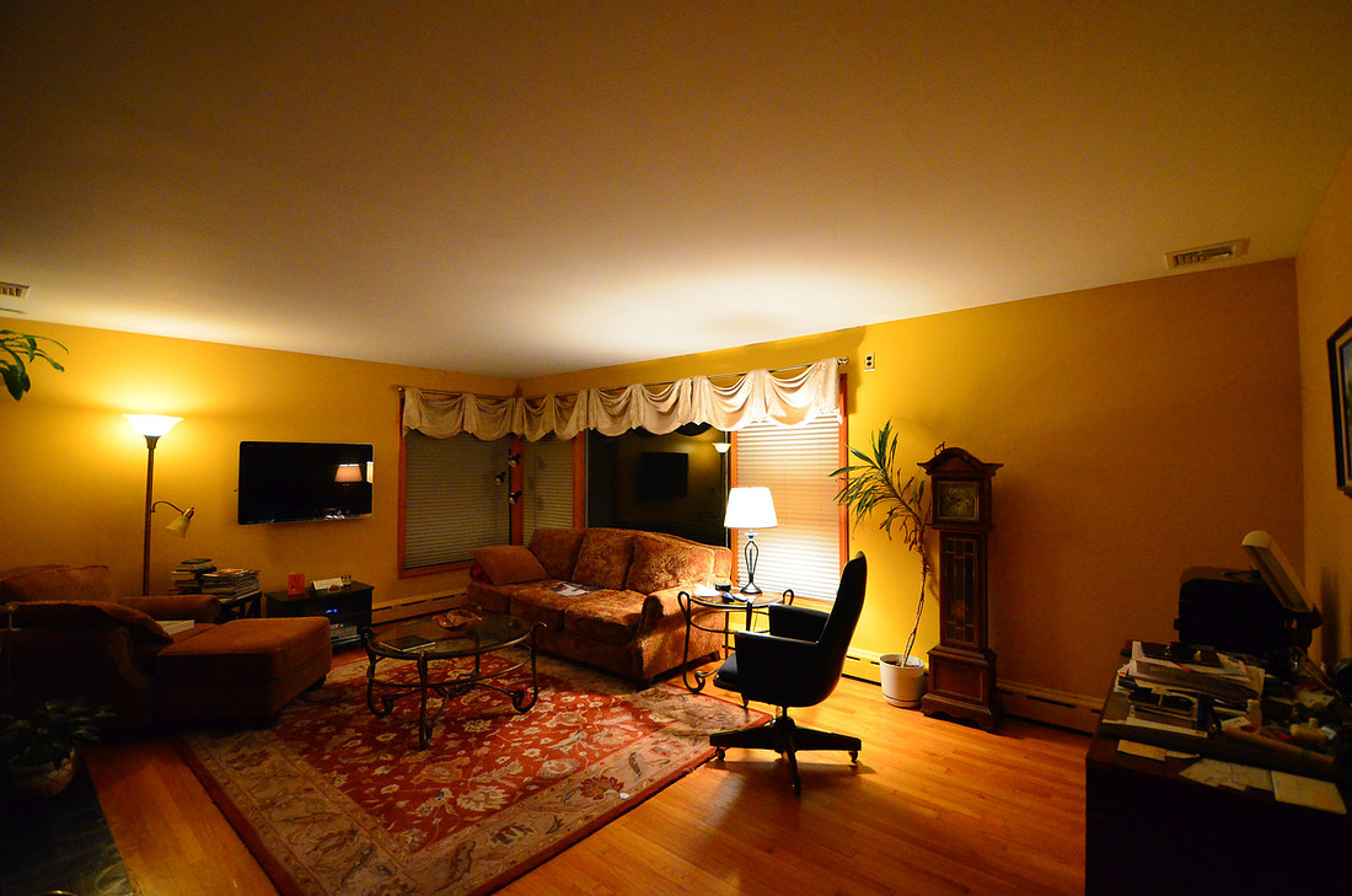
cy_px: 448
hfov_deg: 100.5
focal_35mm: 15
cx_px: 676
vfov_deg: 77.1
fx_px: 562
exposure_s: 1/60
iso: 3600
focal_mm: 10
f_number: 3.5
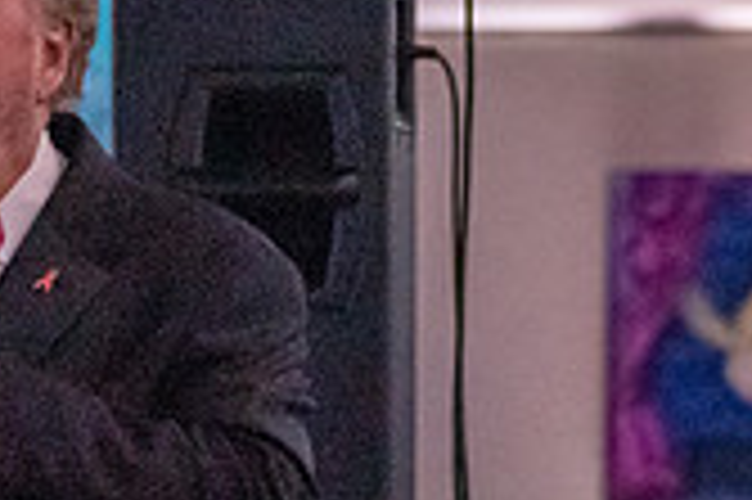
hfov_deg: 3.7
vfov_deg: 2.4
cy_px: 408
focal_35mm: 564
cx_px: 81
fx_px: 11770
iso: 6400
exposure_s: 1/125
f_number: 4.8
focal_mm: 102
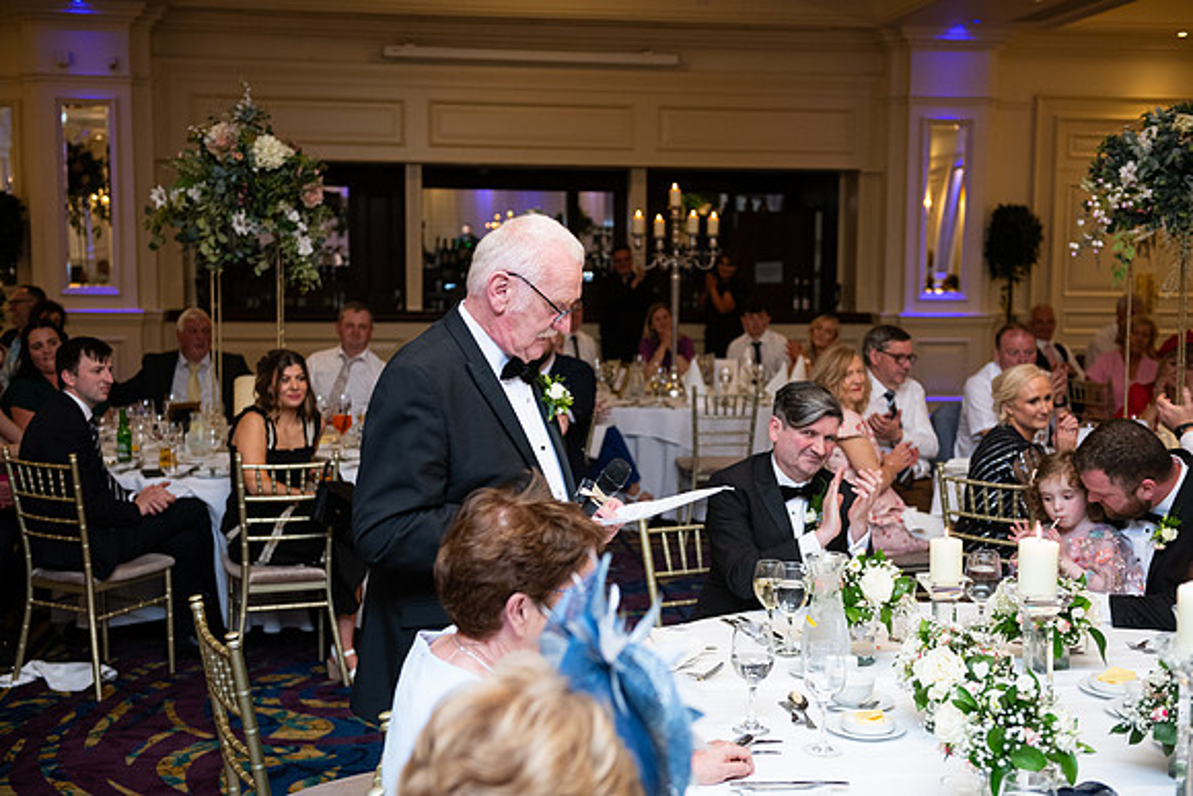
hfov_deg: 41.1
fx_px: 1591
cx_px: 596
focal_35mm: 48
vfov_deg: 28.1
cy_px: 398
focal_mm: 48
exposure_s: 1/160
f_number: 3.5
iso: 800
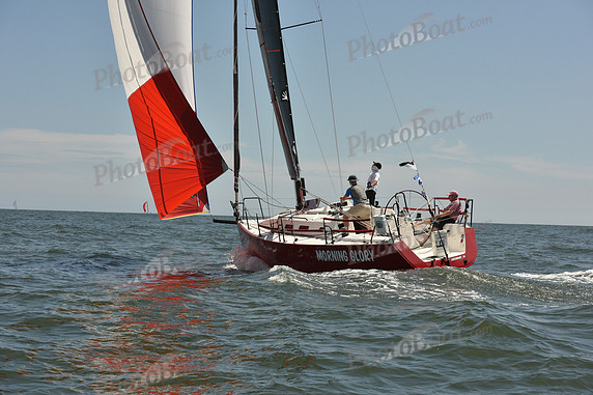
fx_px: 1169
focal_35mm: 71
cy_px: 199
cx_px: 293
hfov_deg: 28.5
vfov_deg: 19.2
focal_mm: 70
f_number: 7.1
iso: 320
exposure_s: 1/2000
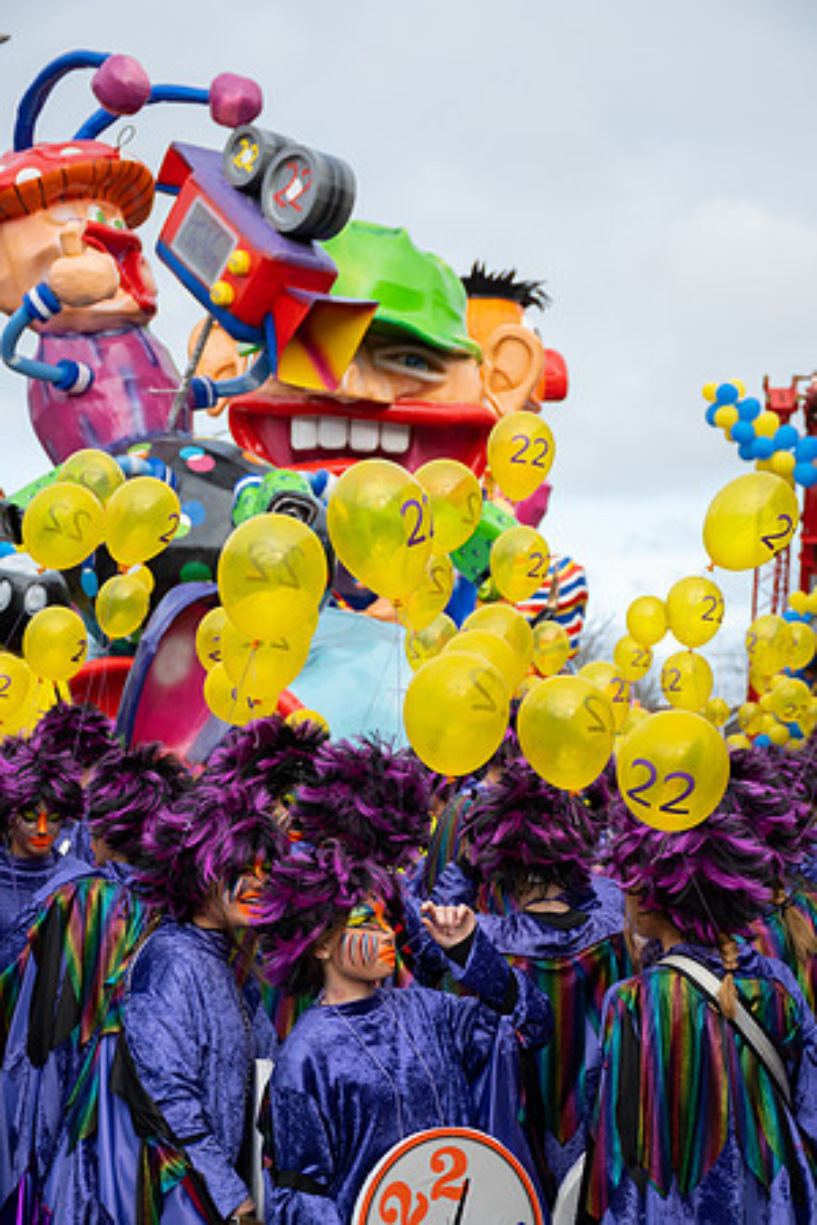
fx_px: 2553
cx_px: 408
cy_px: 612
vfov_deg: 27.0
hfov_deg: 18.2
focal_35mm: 75
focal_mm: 50
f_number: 4.8
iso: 400
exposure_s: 1/1250
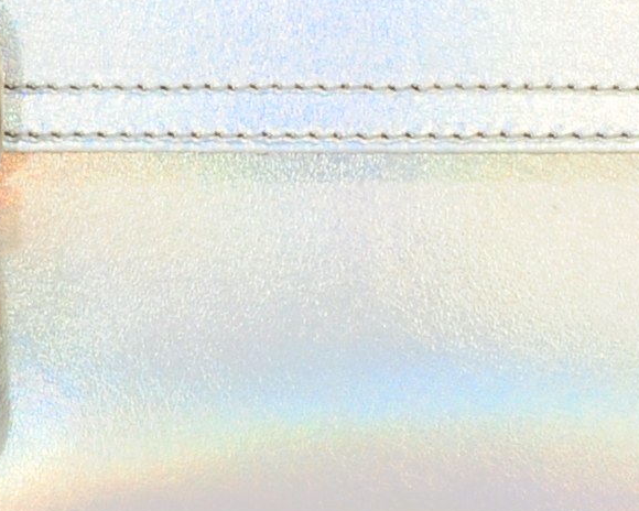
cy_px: -55
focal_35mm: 395
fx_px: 7470
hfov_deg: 4.9
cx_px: 424
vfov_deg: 3.9
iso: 200
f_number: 9
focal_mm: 38
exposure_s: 1/25
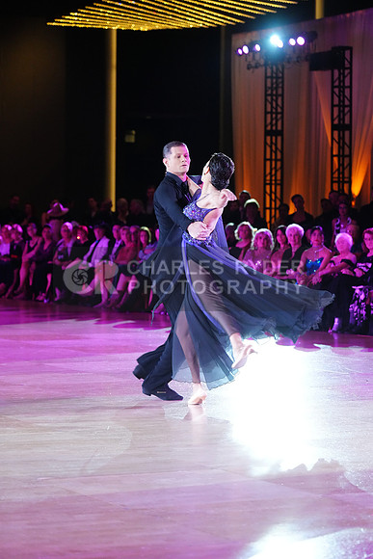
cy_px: 280
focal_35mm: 115
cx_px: 186
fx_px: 1786
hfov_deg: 11.9
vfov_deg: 17.8
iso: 4000
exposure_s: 1/400
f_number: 4
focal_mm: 115
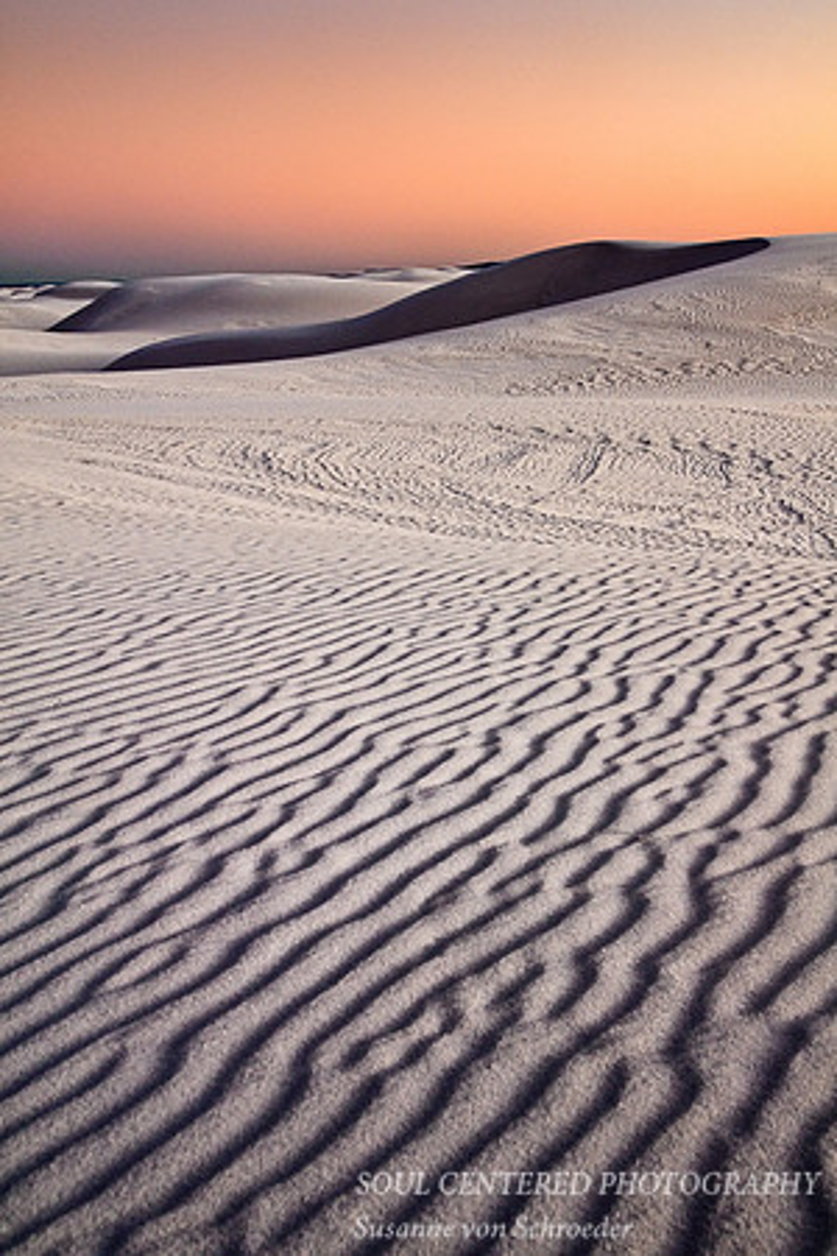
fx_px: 1831
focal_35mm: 52
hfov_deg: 25.8
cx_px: 418
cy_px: 628
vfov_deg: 37.9
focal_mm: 35
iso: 200
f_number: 16
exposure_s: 1/4
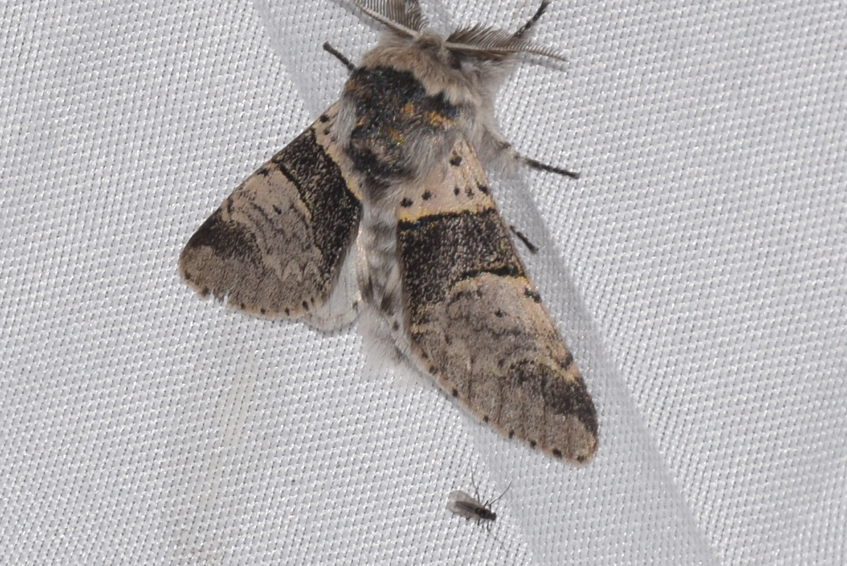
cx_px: 424
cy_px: 283
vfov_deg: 6.6
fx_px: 4945
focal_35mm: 210
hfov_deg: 9.8
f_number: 13
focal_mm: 140
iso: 100
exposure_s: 1/60
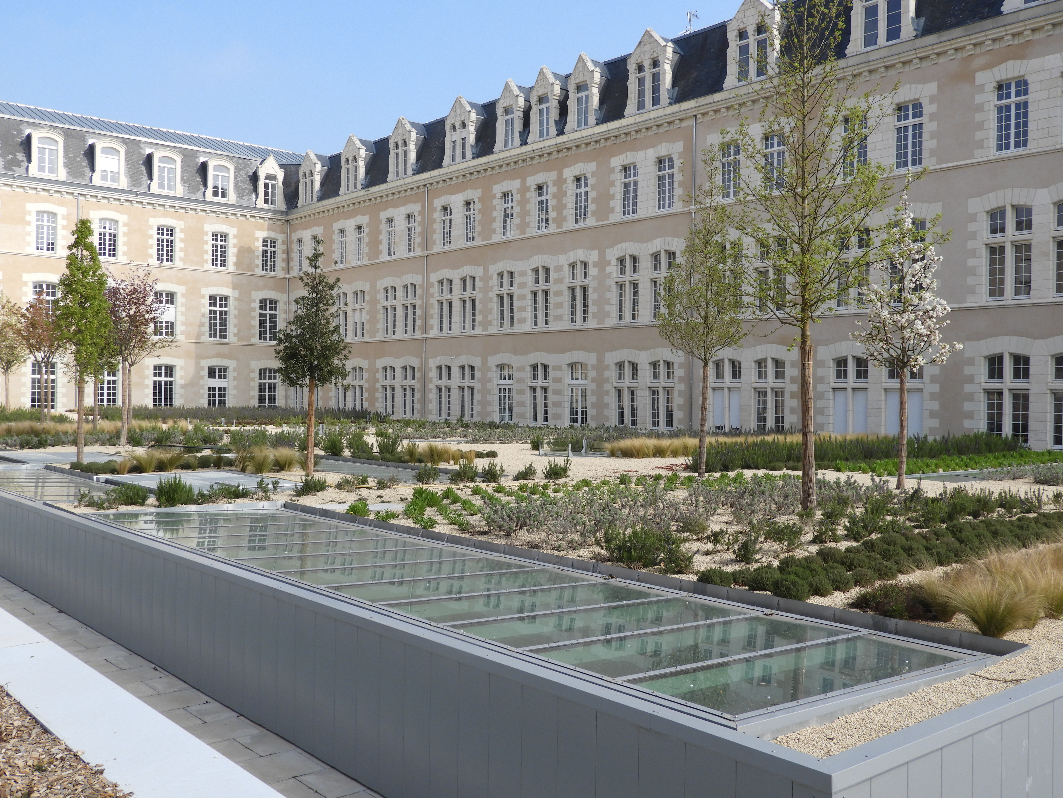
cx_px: 532
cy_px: 399
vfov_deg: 42.9
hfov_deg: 55.4
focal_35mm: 33
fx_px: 1013
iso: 100
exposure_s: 1/800
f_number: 3.6
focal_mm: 5.9
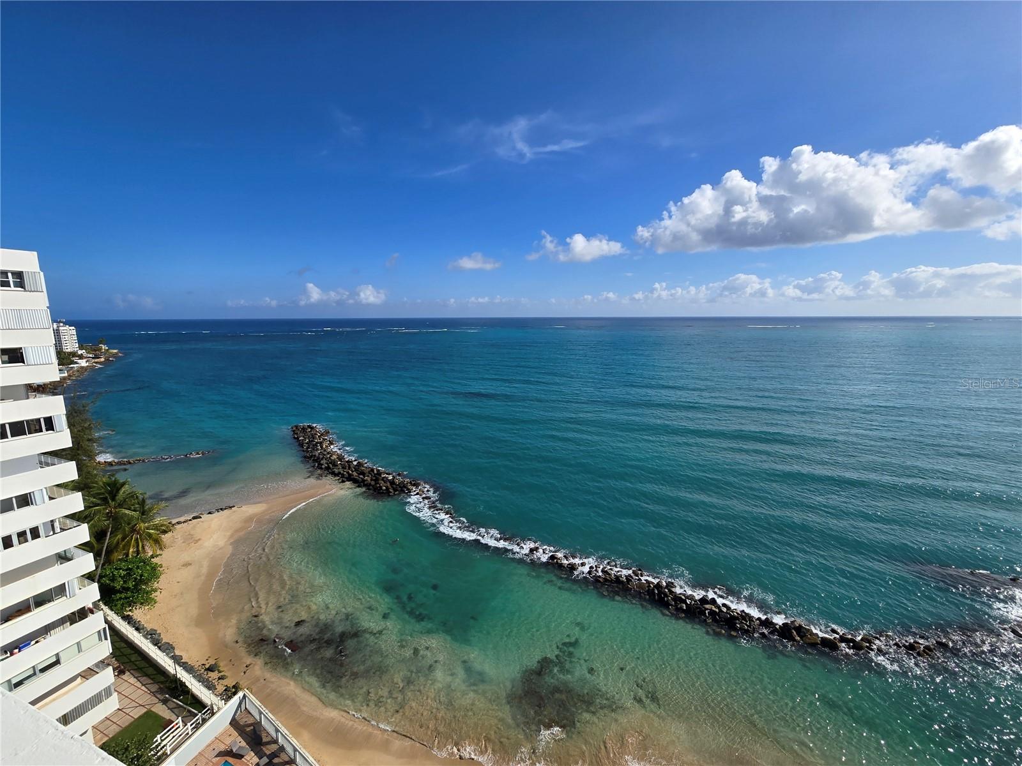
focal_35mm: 13
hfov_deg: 106.2
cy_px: 383
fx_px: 384
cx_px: 511
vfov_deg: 89.9
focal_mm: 2.2
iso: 50
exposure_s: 1/3697
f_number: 2.2
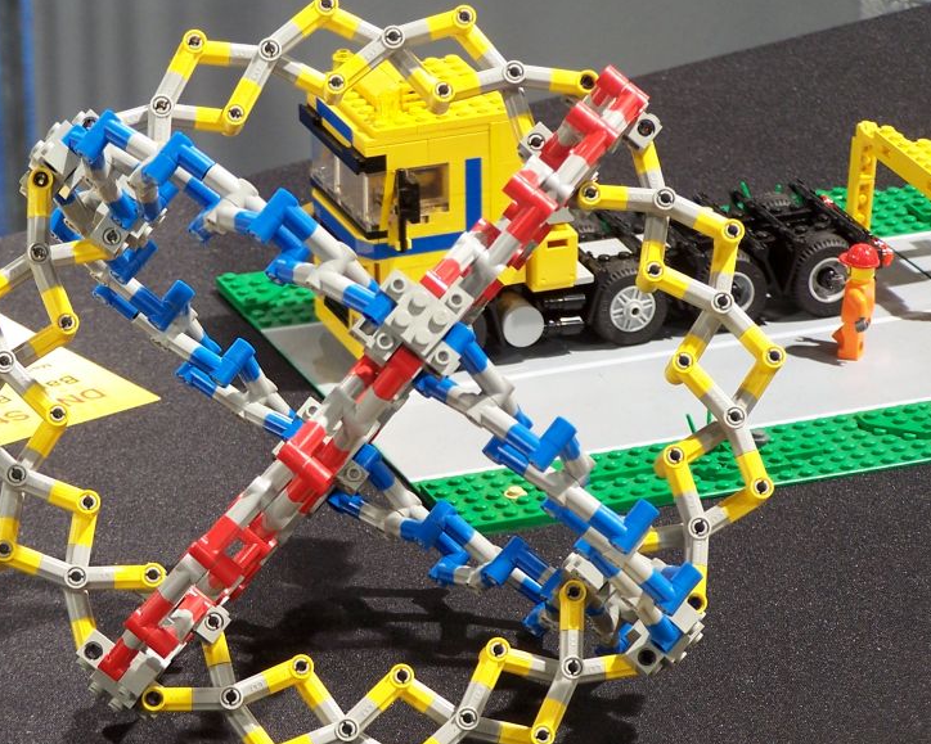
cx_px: 302
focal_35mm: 192
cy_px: 383
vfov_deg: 8.1
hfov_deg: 10.0
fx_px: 5290
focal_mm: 23.1
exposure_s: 1/2
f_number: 3.2
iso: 80
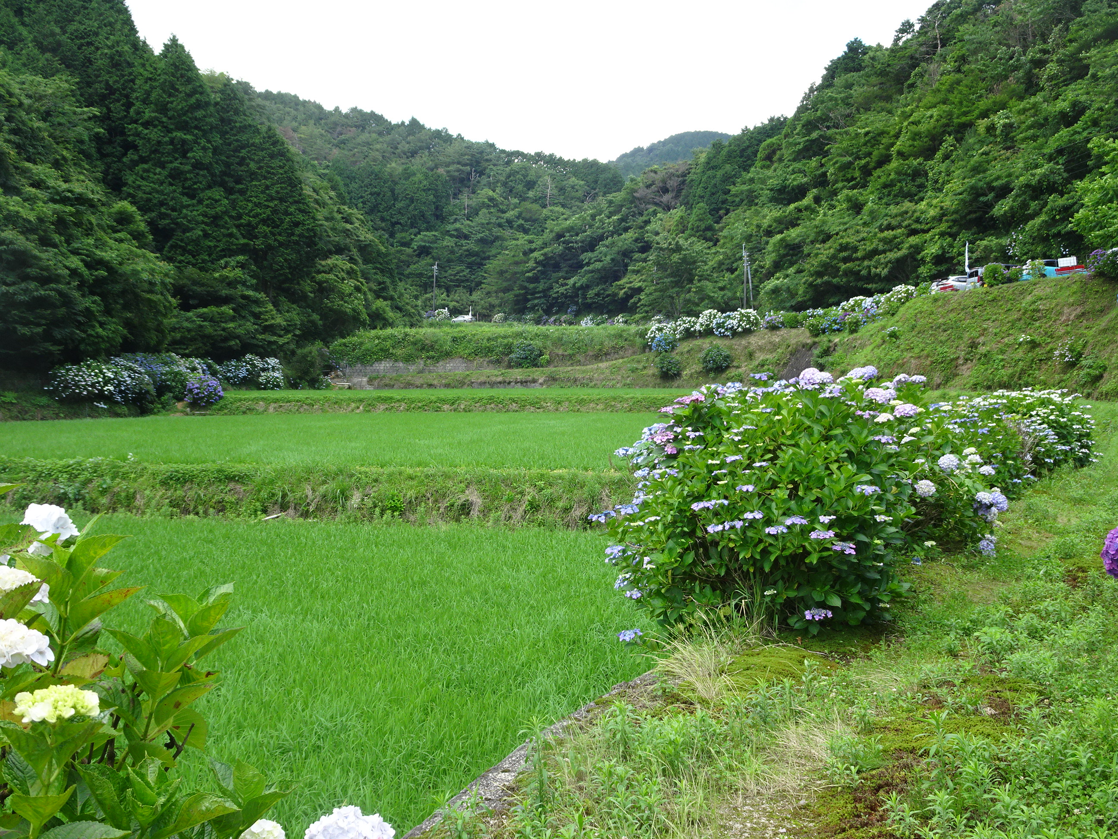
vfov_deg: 37.7
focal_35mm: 38
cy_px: 420
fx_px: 1227
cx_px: 559
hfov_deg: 49.0
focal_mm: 6.56
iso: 80
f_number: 4
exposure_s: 1/125
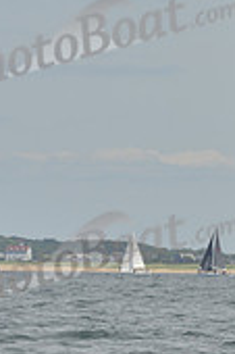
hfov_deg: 1.8
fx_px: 7378
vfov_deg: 2.7
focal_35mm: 752
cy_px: 119
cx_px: 348
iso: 280
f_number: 10
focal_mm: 220
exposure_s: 1/800
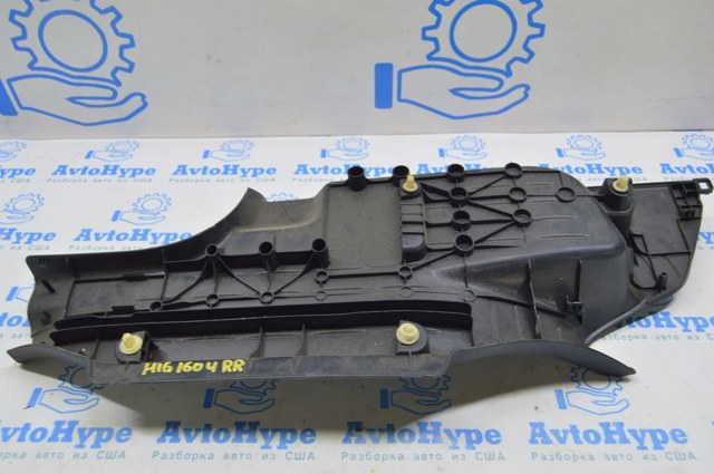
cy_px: 237
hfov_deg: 57.3
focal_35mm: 33
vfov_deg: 39.9
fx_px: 654
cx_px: 357
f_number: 5.6
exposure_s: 1/20
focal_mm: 22
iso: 400
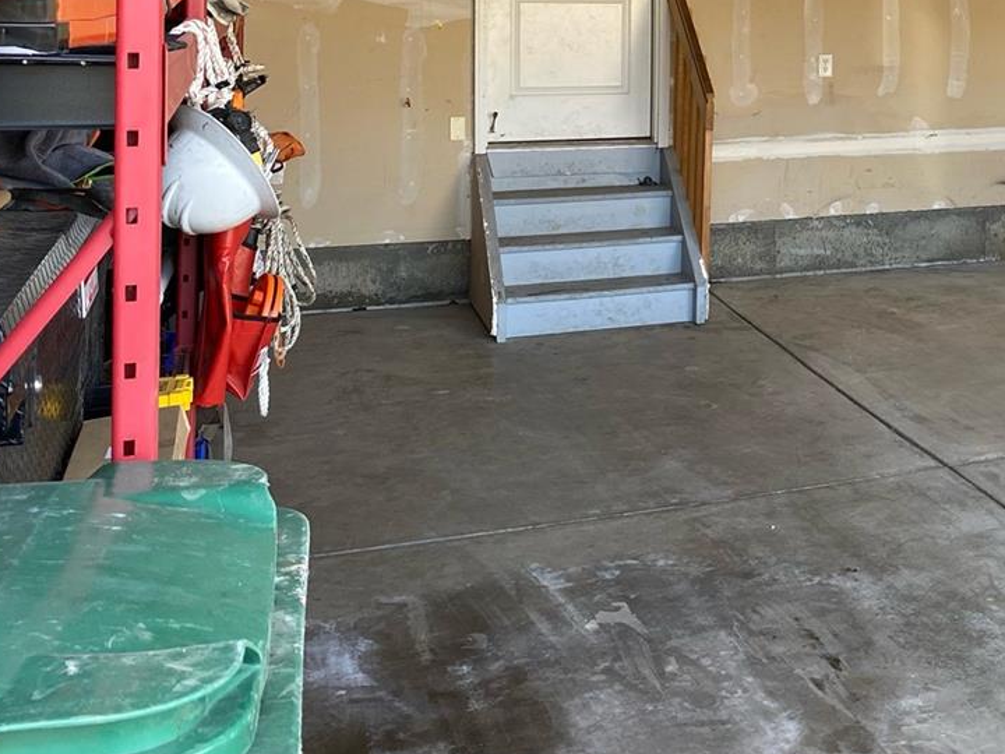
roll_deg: -0.4
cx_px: 963
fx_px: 1510
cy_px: 47
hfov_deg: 34.1
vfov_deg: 26.9
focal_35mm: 52
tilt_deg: -2.9
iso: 64
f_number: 1.8
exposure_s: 1/121
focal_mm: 4.25
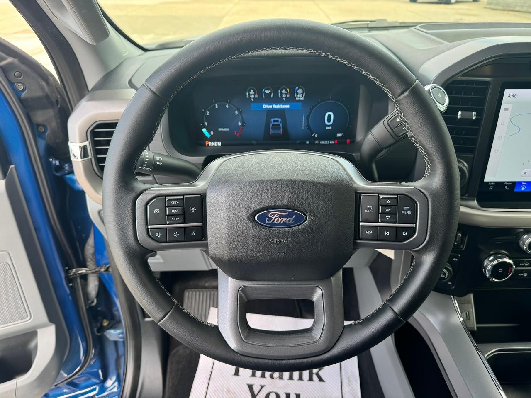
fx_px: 368
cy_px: 199
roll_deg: -0.8
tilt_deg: -32.2
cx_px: 266
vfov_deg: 56.8
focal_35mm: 24
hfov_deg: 71.6
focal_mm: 6.76
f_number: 1.78
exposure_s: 1/121
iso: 64
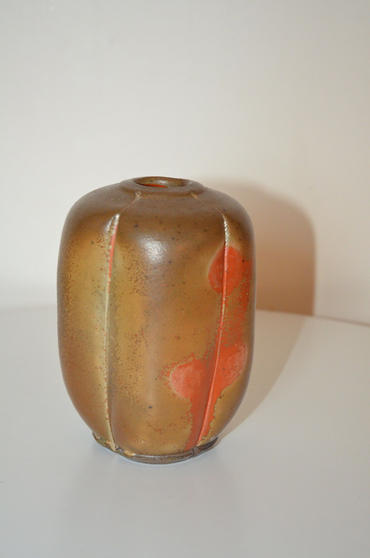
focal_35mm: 75
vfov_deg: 27.0
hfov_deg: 18.1
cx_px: 185
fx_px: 1161
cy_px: 279
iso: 2000
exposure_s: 1/60
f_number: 6.3
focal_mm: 50
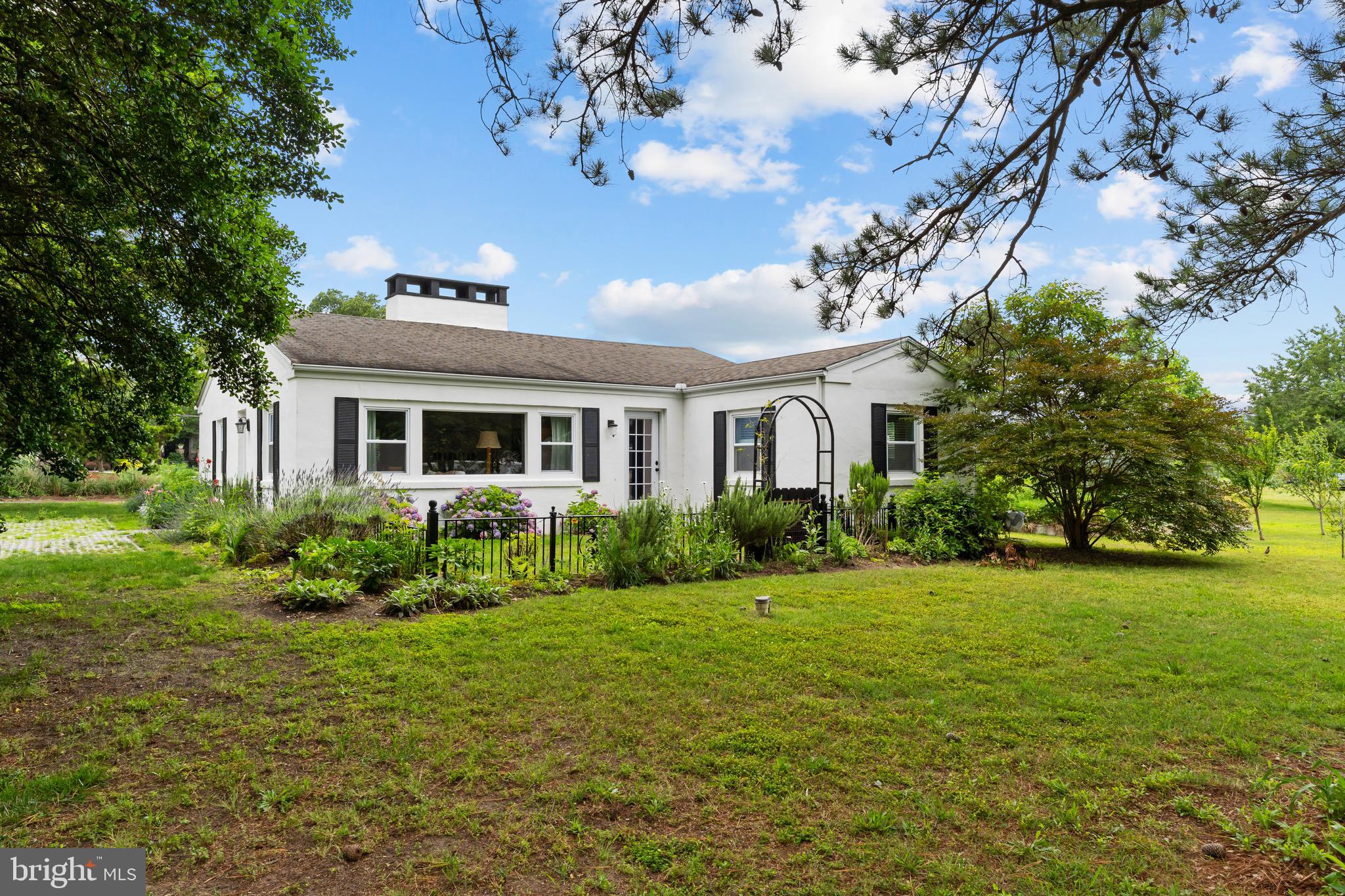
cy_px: 448
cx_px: 672
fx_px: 857
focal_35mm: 23
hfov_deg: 76.2
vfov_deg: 55.2
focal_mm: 15.3
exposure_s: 1/400
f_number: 7.1
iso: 250
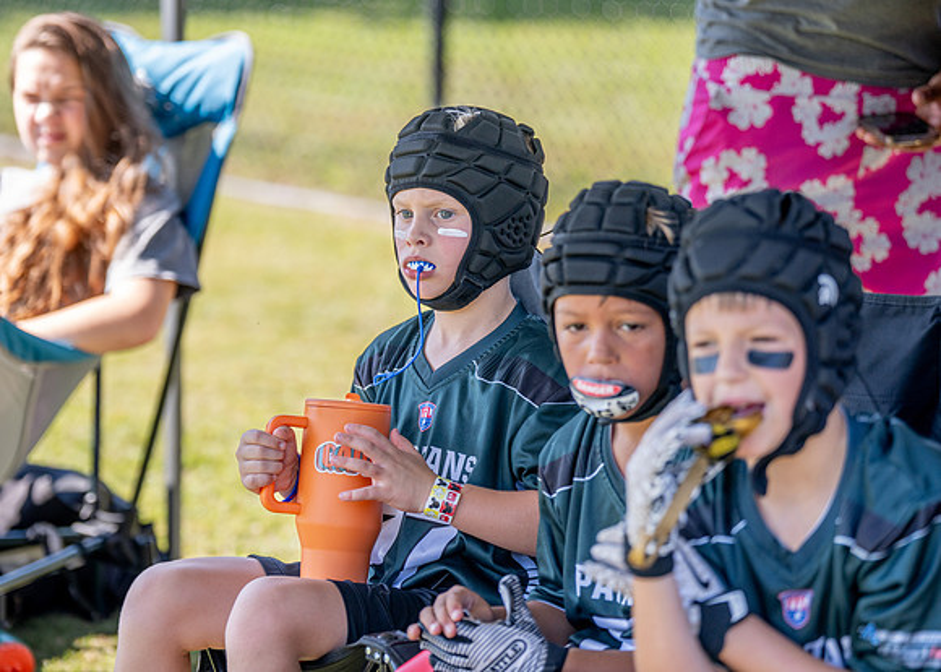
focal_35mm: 137
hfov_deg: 14.6
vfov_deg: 10.5
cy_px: 291
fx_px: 3662
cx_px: 368
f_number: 2.8
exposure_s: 1/1000
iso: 250
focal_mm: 115
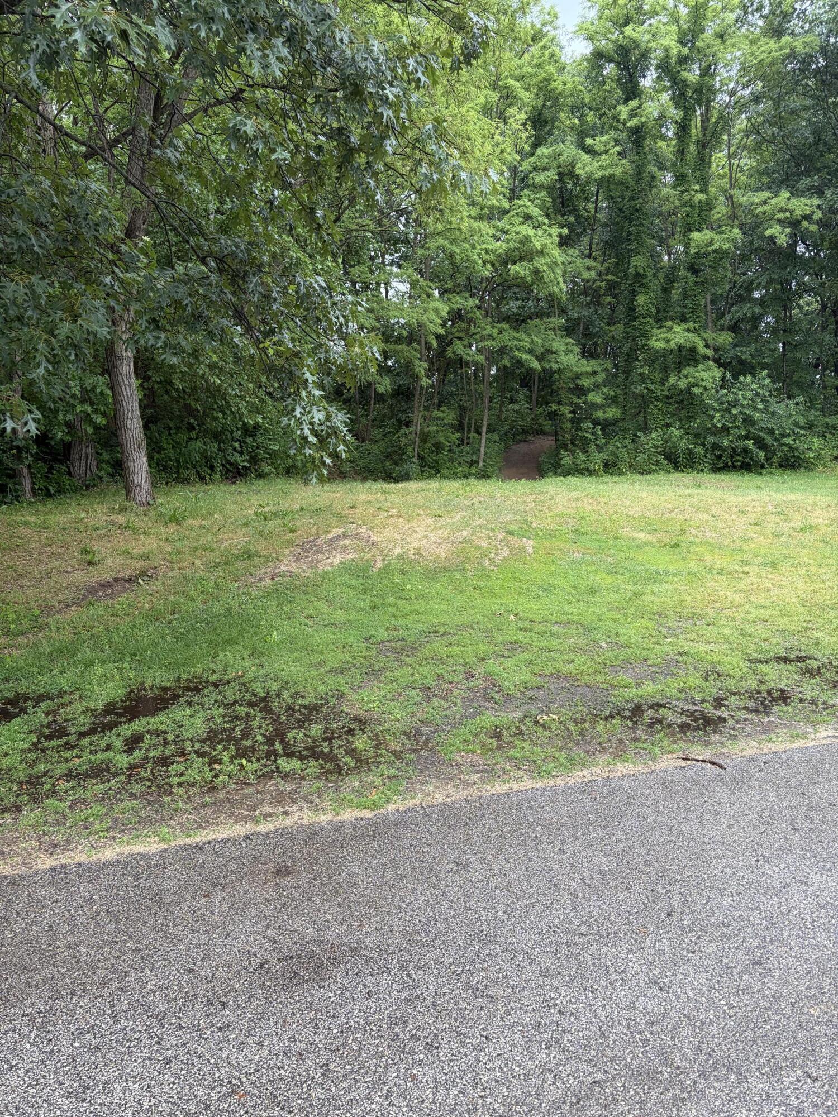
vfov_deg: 67.3
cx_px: 419
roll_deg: +0.4
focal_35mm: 26
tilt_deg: -5.9
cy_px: 558
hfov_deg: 53.1
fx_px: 839
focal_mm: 5.96
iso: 32
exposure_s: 1/121
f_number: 1.6
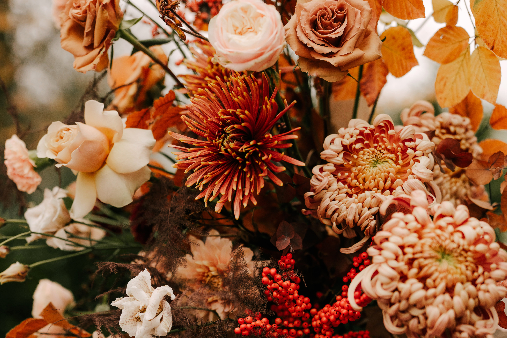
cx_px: 255
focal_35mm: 73
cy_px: 291
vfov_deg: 18.4
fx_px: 1028
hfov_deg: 27.7
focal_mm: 48
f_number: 2
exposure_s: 1/1000
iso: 100
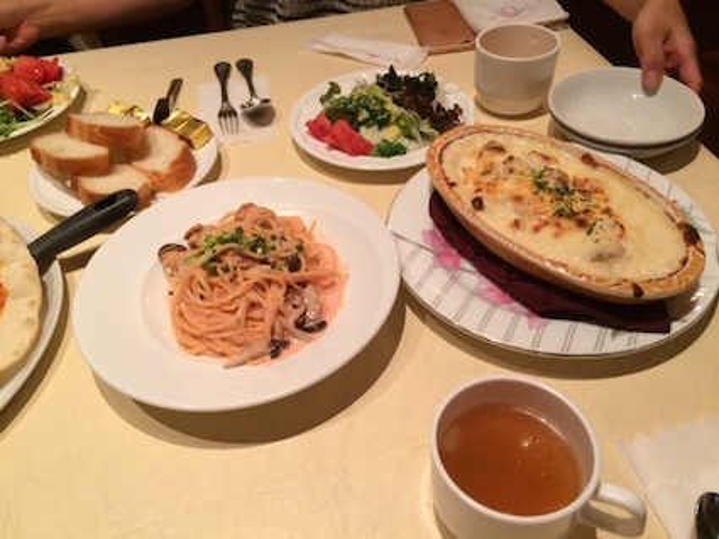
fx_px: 603
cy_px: 270
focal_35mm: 29
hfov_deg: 61.6
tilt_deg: -46.4
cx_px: 360
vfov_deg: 48.2
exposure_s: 1/33
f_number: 2.2
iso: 125
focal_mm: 4.15
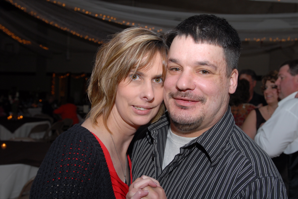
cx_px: 149
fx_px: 323
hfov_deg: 49.5
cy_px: 100
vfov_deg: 34.3
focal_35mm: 39
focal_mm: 26
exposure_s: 1/60
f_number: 5
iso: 250
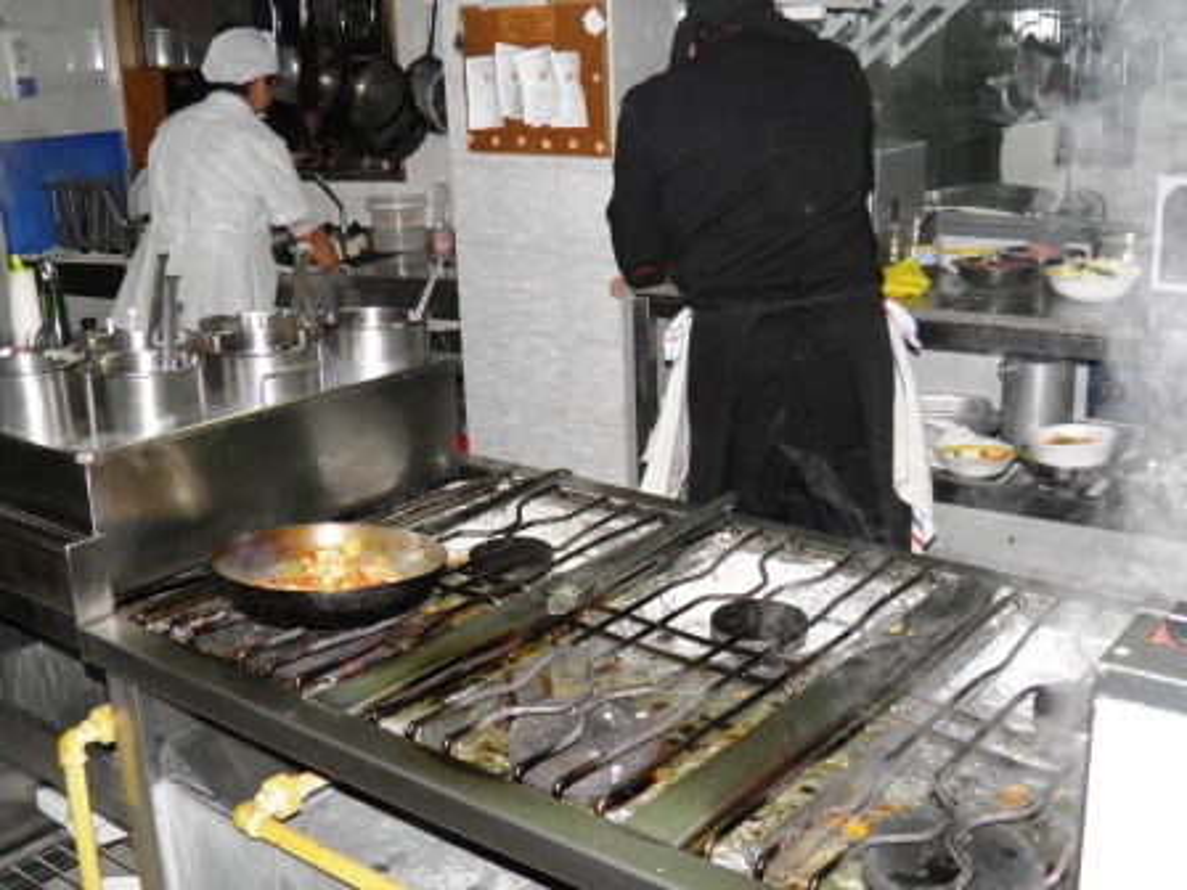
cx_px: 594
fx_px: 1337
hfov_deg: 47.9
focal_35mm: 39
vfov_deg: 36.8
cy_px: 445
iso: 100
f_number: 3.2
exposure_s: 1/60
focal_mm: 7.1
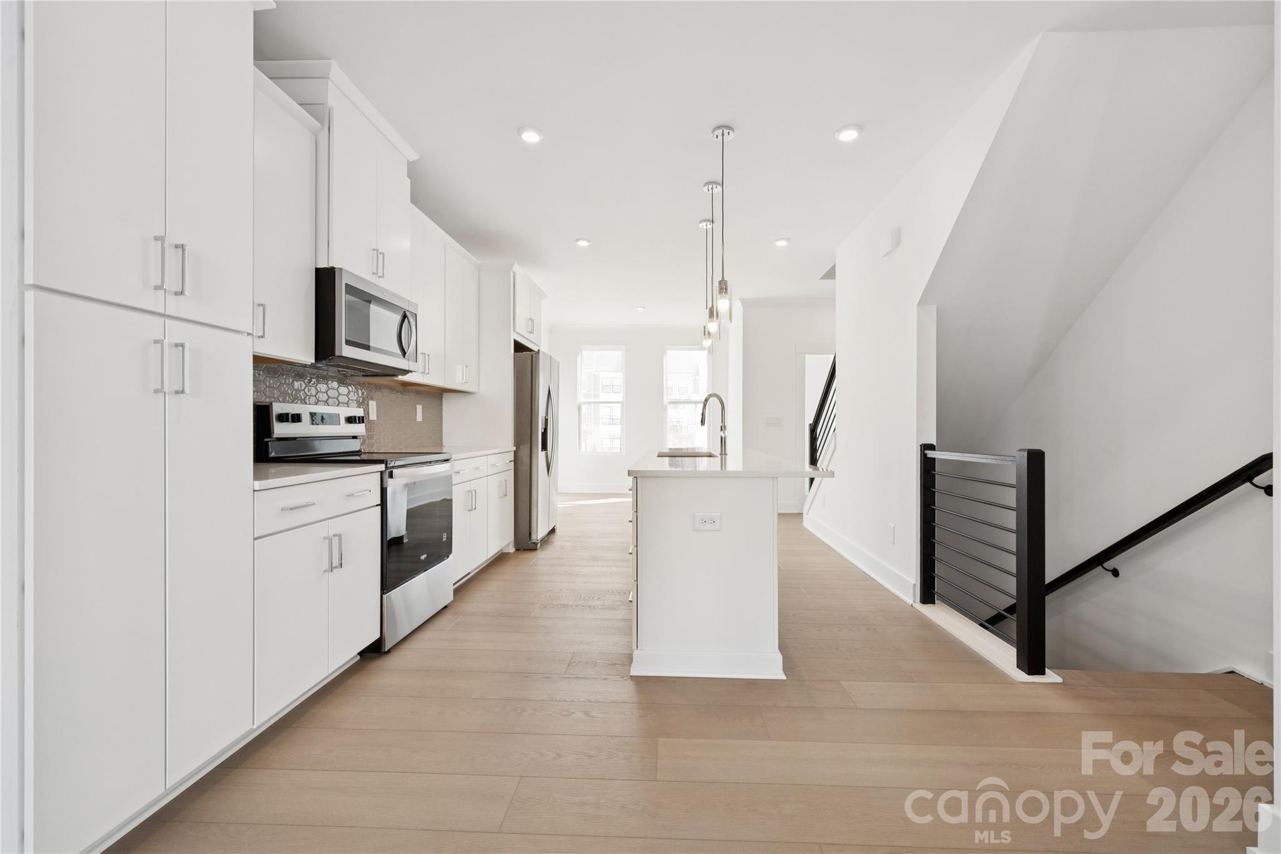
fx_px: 498
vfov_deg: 81.2
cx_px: 640
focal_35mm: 14
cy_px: 427
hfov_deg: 104.3
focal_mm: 14
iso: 160
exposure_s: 1/60
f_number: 7.1
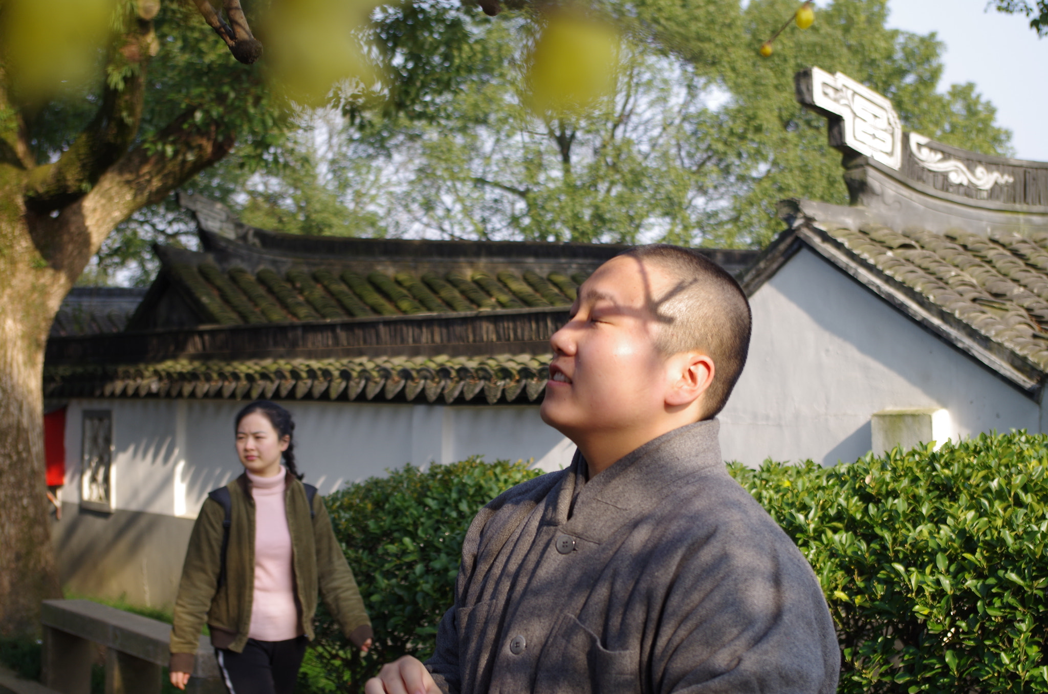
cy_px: 347
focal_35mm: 72
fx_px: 2091
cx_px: 524
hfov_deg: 28.1
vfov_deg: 18.8
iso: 100
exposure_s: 1/100
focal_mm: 47.5
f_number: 5.6
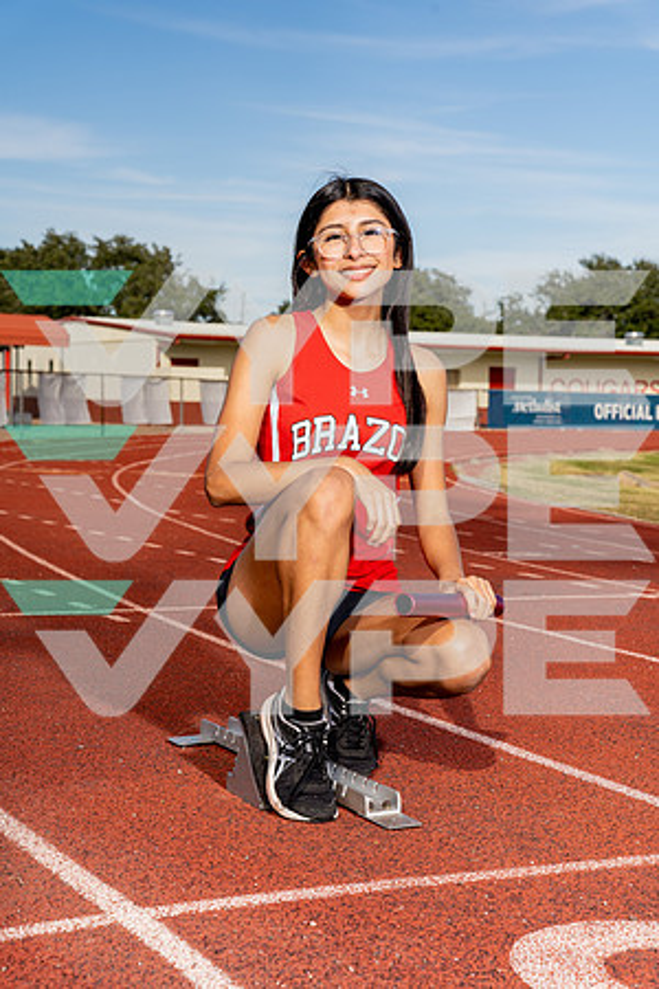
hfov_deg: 21.2
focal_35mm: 64
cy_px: 494
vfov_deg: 31.4
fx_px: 1757
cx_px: 330
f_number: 8
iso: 100
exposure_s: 1/250
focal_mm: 64
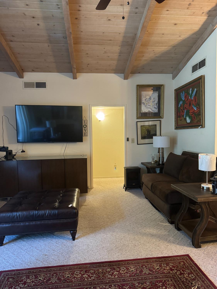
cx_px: 108
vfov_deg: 71.6
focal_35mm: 24
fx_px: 201
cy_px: 144
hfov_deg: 56.8
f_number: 1.78
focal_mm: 6.76
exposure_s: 1/40
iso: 800
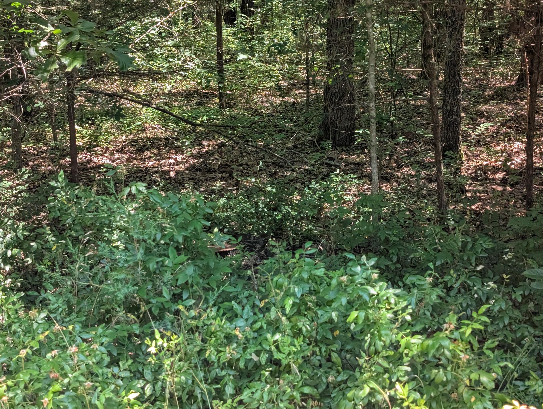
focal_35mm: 49
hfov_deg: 38.9
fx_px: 770
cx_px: 272
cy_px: 204
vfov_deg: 29.7
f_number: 1.68
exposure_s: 1/1156
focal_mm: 6.9
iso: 233
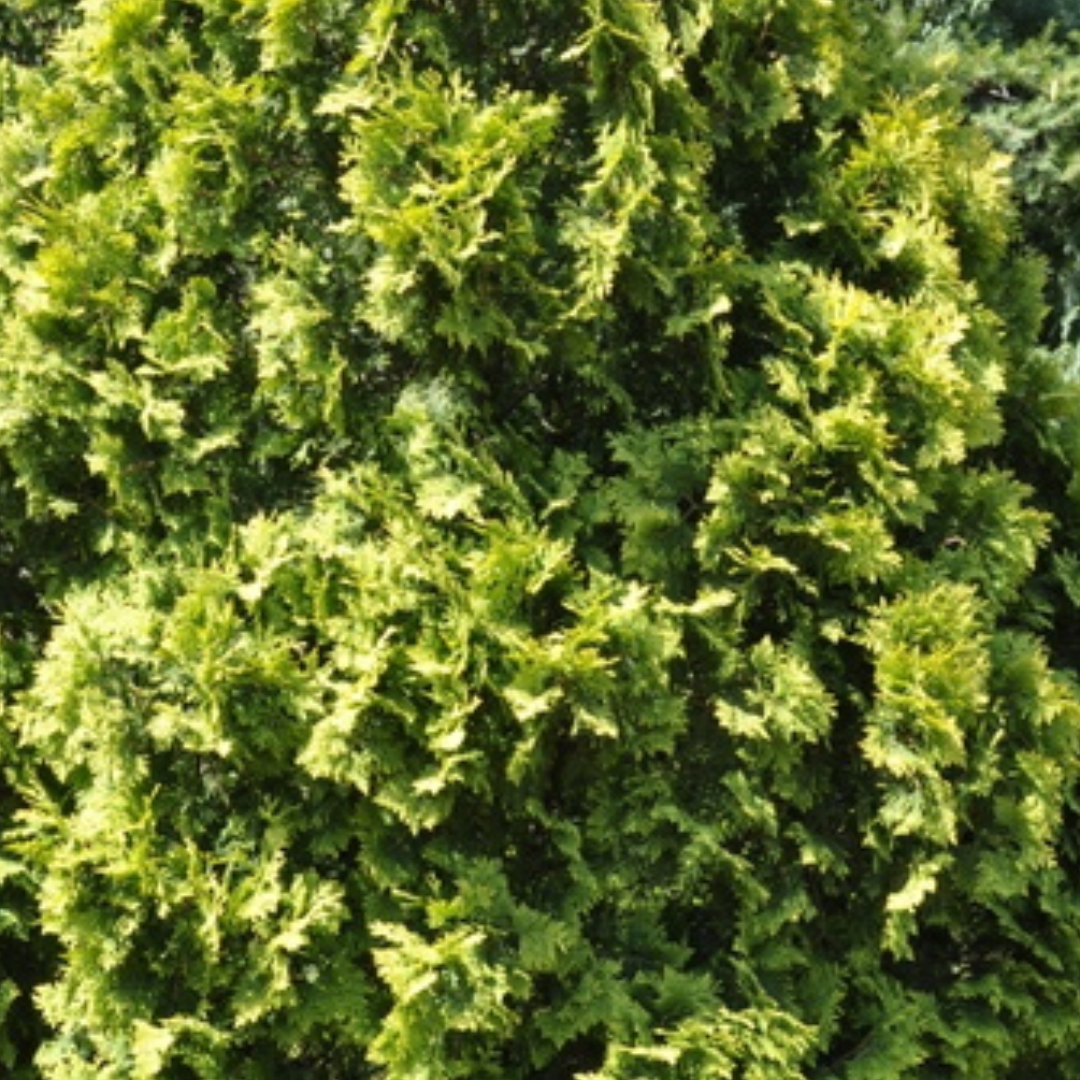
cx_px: 339
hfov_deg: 23.5
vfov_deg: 23.7
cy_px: 480
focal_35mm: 73
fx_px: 2577
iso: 200
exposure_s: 1/90
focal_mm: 24
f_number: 9.5
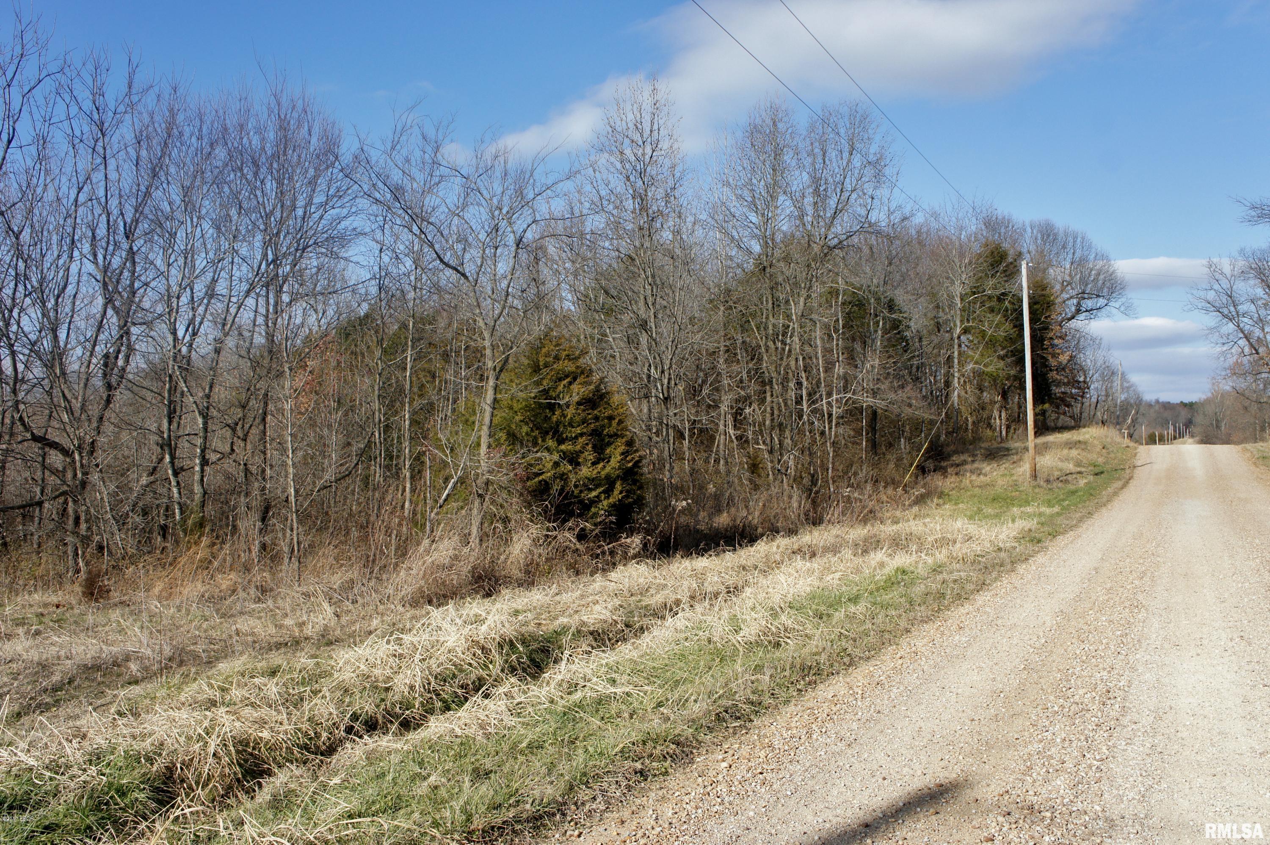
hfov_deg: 57.3
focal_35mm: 33
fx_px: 1163
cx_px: 635
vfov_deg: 39.9
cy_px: 422
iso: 200
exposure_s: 1/320
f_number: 8
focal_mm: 22
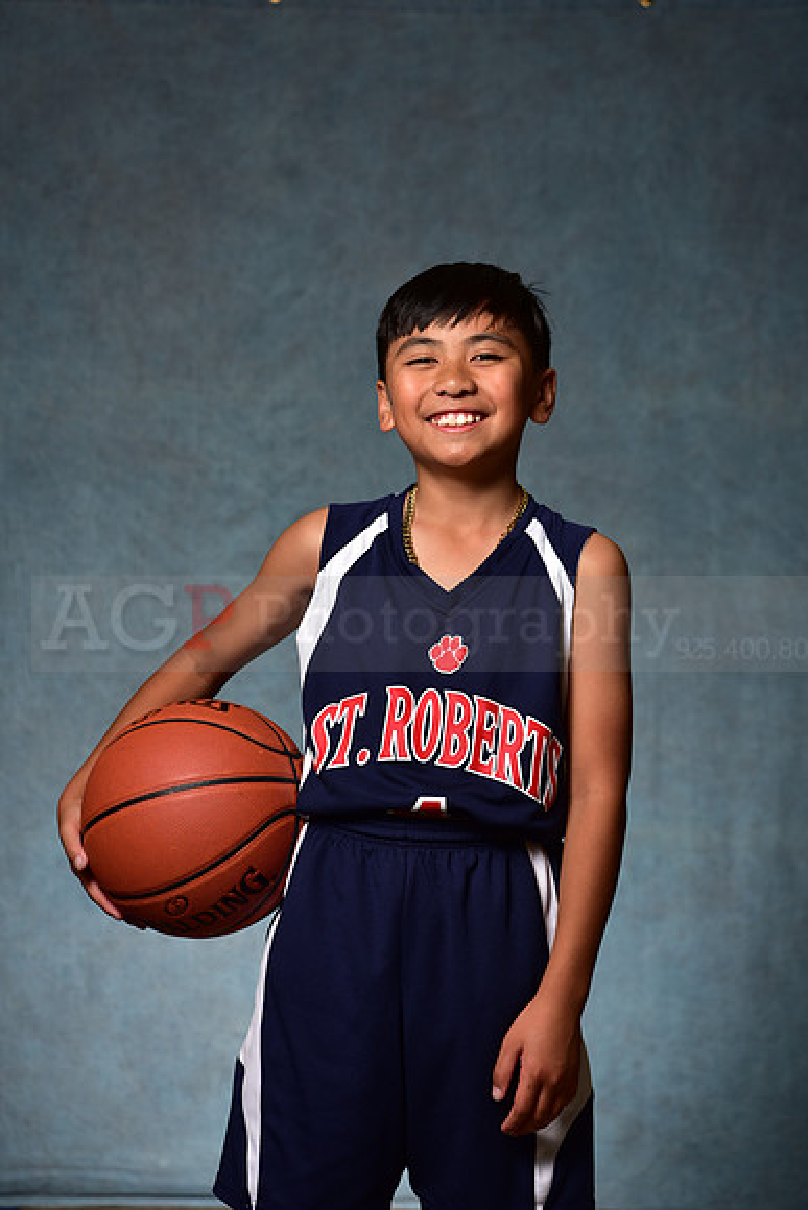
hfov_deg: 19.5
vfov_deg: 28.8
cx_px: 404
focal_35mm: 70
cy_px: 605
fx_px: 2355
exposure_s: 1/200
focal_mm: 70
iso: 100
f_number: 5
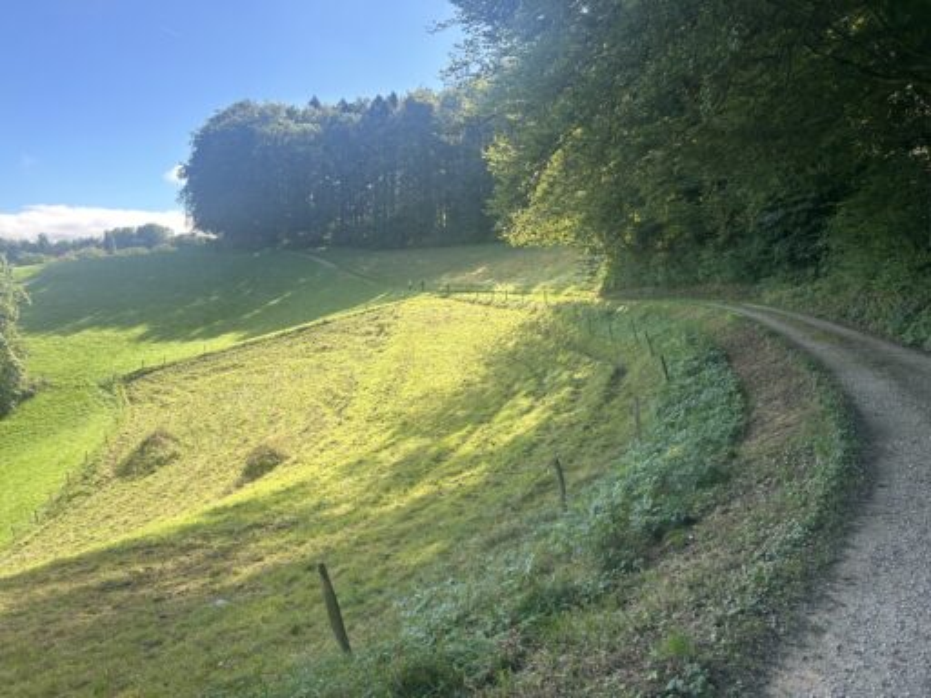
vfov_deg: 53.1
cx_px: 466
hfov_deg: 67.3
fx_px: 699
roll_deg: +0.2
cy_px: 349
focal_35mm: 26
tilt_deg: -5.7
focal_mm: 5.7
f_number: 1.5
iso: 50
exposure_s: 1/909
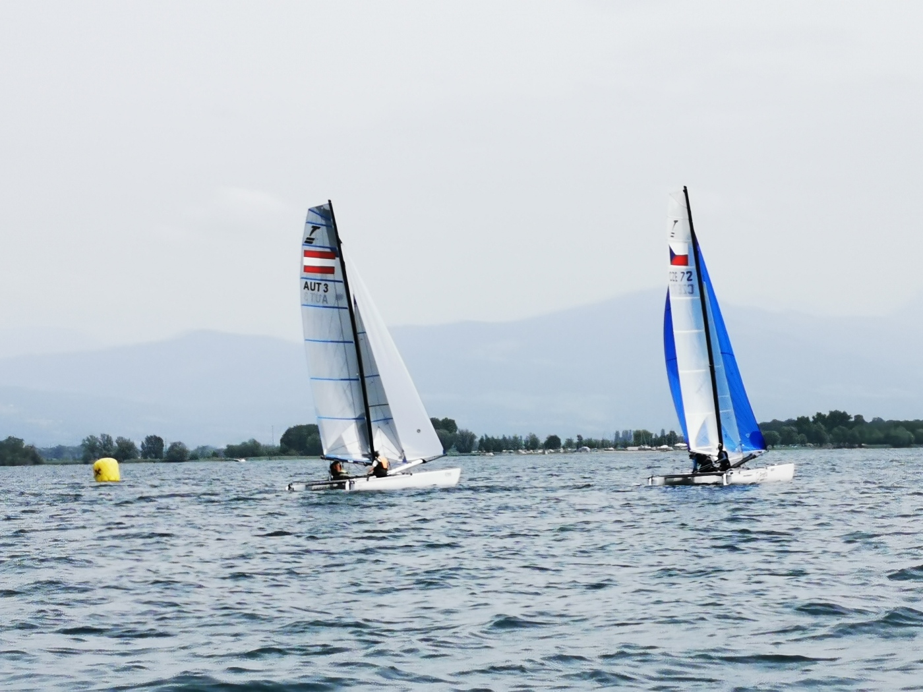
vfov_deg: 13.1
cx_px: 462
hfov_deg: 17.4
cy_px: 346
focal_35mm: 113
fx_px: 3013
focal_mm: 5.56
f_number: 1.6
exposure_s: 1/3922
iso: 50
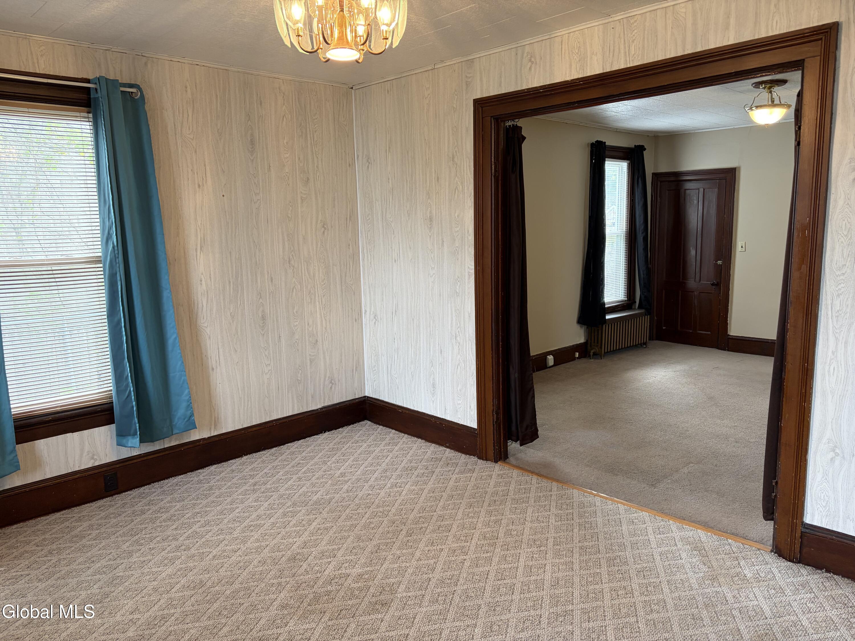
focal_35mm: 26
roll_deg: +1.8
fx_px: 642
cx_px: 428
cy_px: 320
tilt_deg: -8.3
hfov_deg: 67.3
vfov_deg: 53.1
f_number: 1.6
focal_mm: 5.96
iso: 125
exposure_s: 1/60
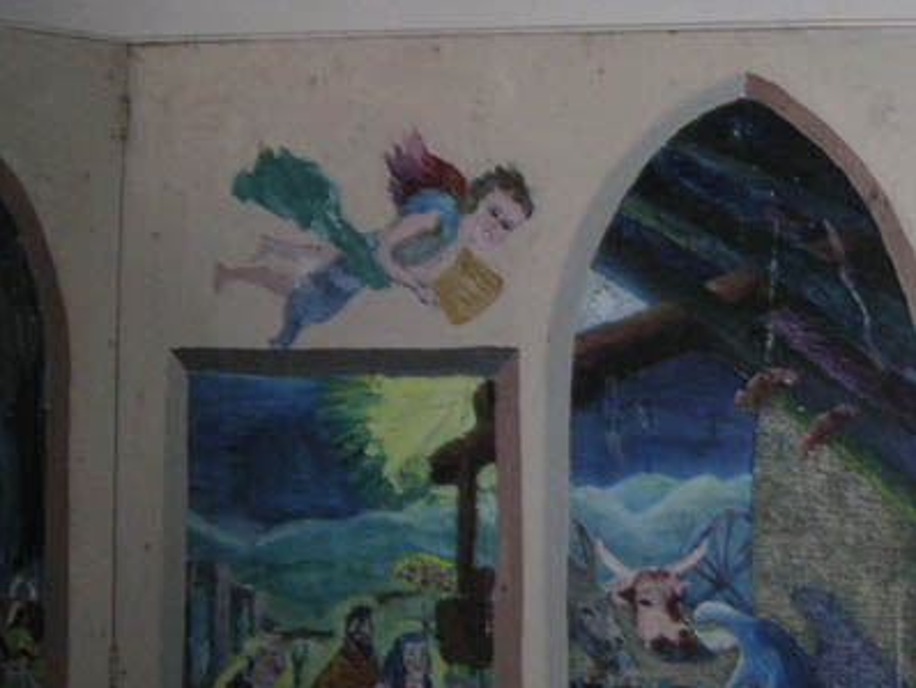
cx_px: 746
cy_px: 260
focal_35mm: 62
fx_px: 1642
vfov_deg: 23.6
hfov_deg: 30.4
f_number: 2.8
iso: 160
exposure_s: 1/45
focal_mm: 6
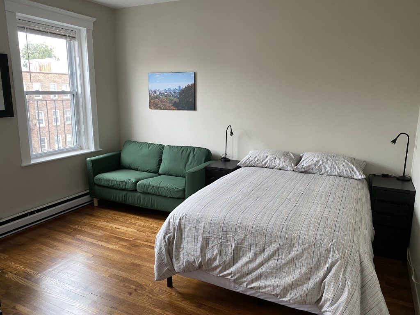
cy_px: 158
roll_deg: +0.4
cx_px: 210
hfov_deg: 67.3
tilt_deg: -11.0
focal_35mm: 26
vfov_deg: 53.1
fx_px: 315
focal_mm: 4.25
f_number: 1.8
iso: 125
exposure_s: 1/85
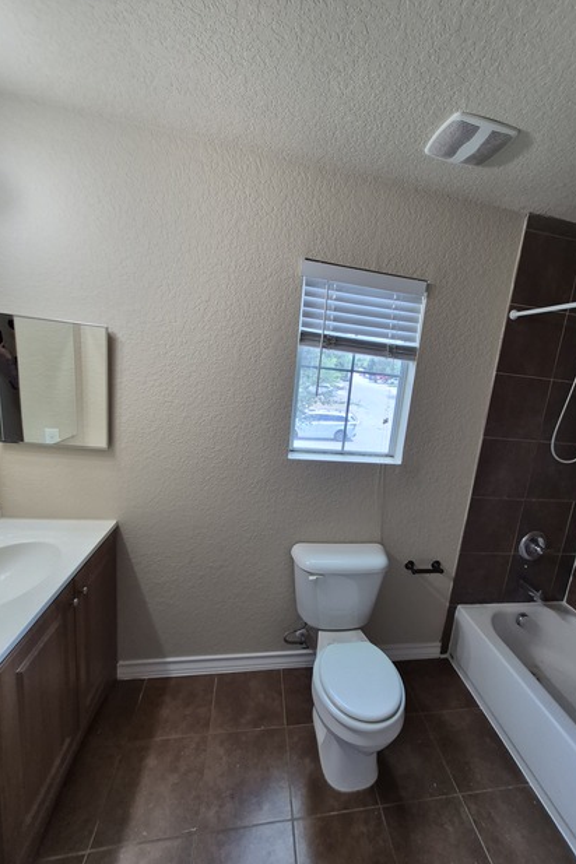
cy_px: 443
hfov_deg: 80.8
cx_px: 327
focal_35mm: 14
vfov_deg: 104.2
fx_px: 336
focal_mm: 1.74
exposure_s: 1/60
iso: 100
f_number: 2.2
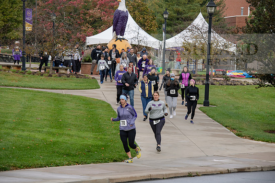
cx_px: 136
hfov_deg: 12.7
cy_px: 92
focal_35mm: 162
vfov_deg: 8.5
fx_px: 1237
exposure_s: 1/500
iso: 640
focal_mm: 160
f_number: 6.3
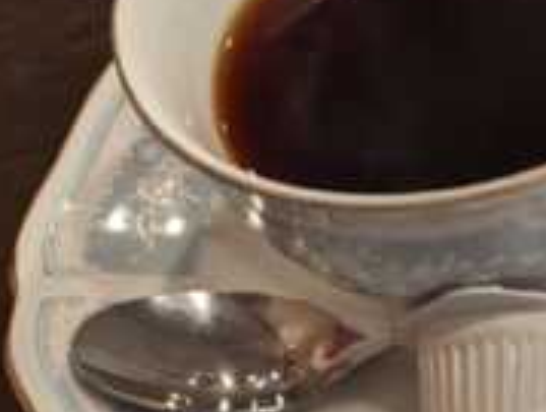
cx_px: 1133
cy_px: -204
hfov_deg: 14.7
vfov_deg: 13.1
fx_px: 1691
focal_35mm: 107
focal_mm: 6.81
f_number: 1.85
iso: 472
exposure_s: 1/50
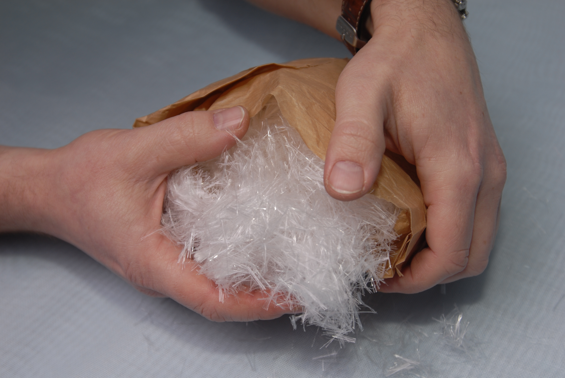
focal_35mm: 52
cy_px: 189
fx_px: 825
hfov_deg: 37.8
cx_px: 282
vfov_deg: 25.8
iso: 100
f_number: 5.6
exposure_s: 1/250
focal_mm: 35
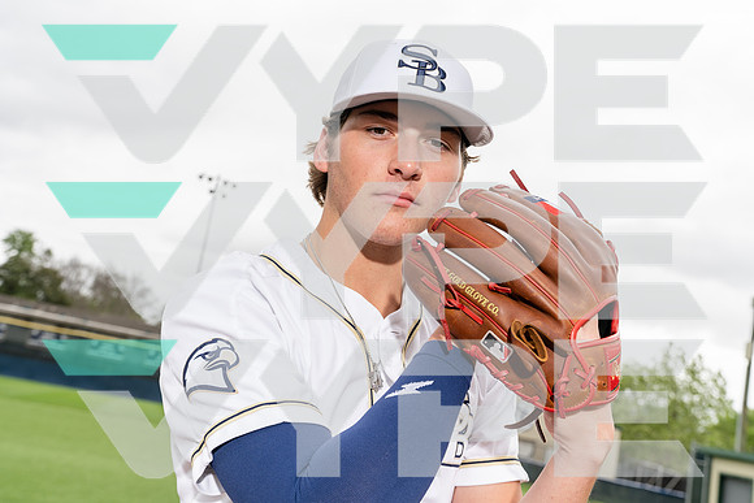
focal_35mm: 41
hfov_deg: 47.4
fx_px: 859
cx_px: 377
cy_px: 252
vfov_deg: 32.6
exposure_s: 1/250
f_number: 6.3
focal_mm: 41
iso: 200
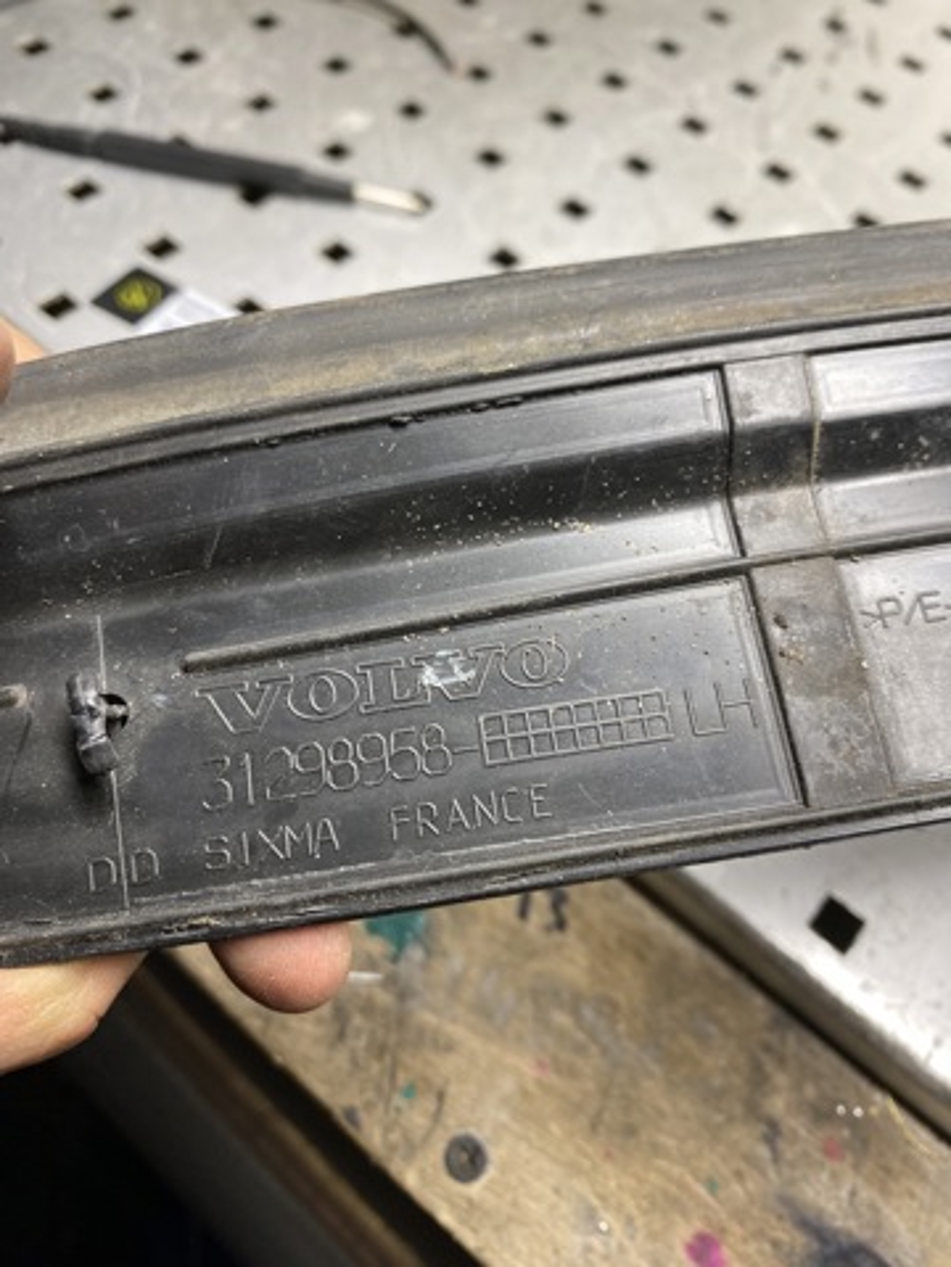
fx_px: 916
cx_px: 476
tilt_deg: -57.2
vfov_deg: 69.4
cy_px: 634
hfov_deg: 54.9
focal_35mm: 25
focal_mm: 4.25
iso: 100
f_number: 1.8
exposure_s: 1/100
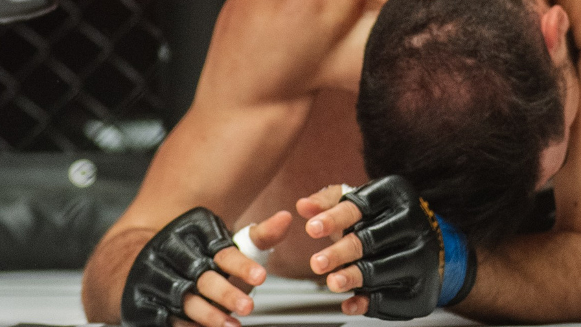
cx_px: 363
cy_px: -102
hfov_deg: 4.8
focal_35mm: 450
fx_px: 6933
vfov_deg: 2.7
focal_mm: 135
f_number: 4
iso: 2000
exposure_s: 1/1000
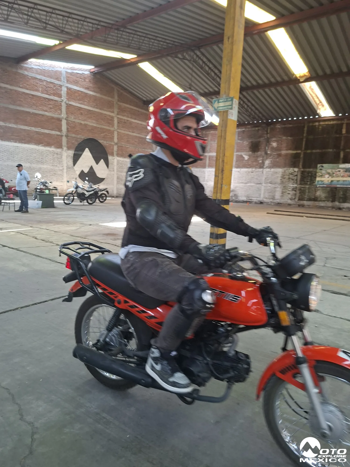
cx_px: 175
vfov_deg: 73.9
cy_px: 234
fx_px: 310
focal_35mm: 23
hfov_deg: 58.9
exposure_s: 1/120
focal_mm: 5.54
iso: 100
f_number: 1.8
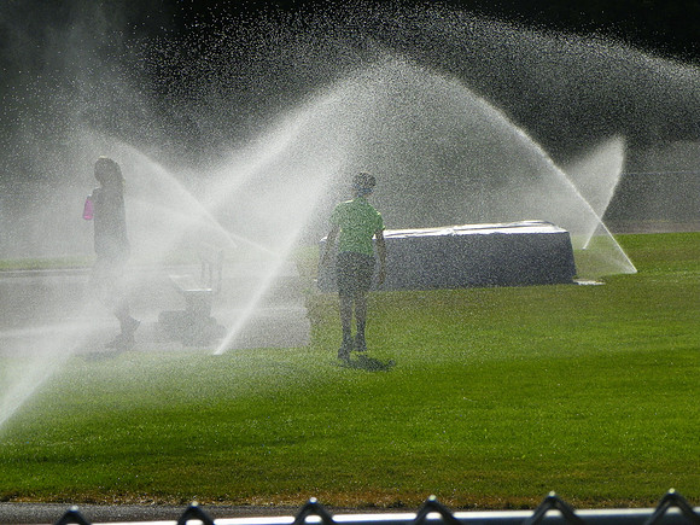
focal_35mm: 172
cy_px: 262
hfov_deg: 11.5
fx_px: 3478
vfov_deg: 8.6
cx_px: 350
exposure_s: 1/1000
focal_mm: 30.7
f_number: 6.3
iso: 64
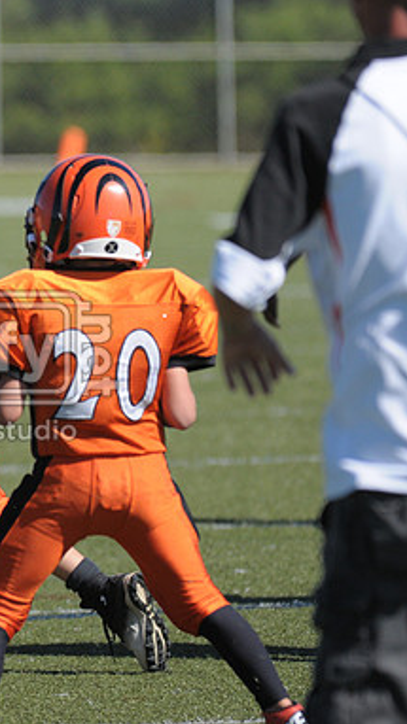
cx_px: -127
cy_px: 362
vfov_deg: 3.8
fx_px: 10972
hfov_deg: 2.1
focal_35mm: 571
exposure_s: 1/4000
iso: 640
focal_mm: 240
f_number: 4
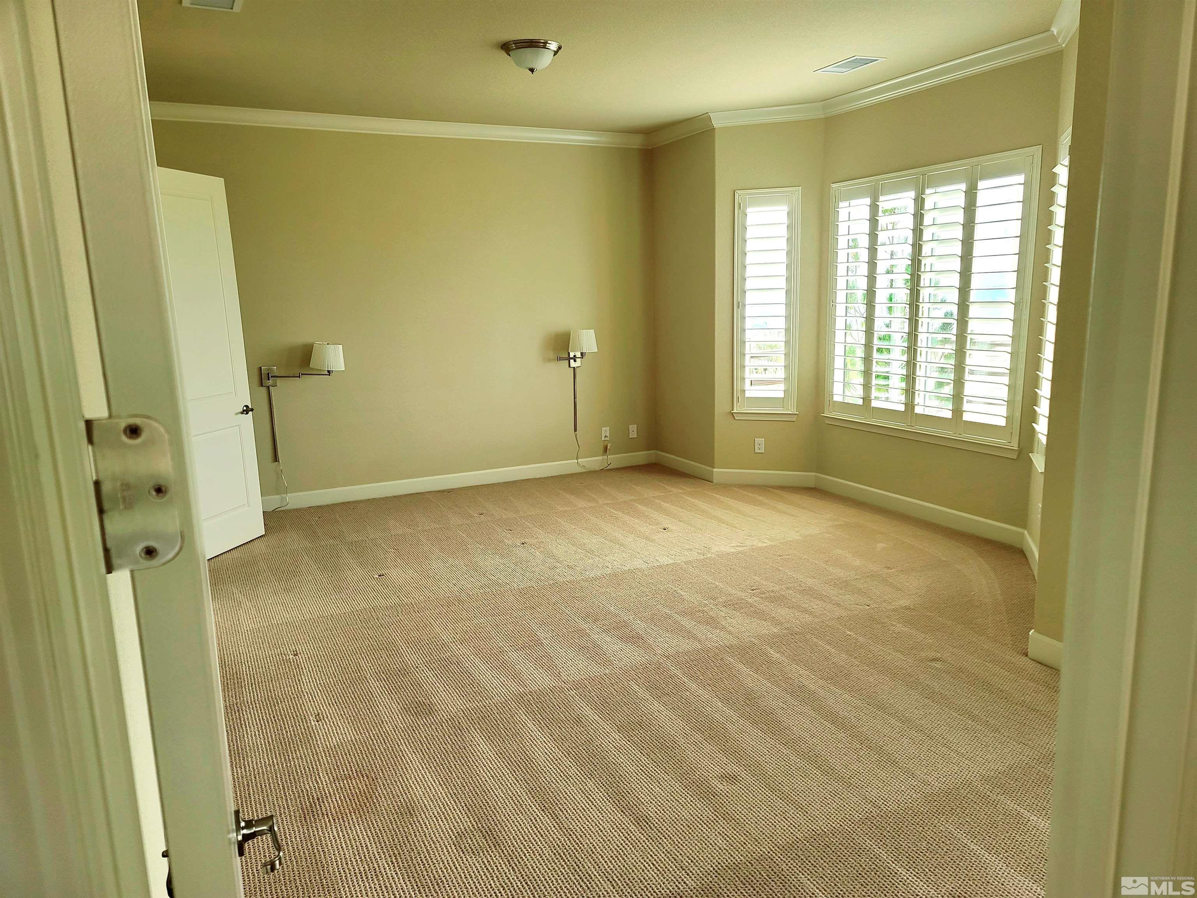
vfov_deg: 54.9
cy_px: 449
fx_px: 864
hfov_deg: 69.4
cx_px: 598
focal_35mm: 25
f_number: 1.8
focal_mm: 7
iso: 40
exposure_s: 1/60.2
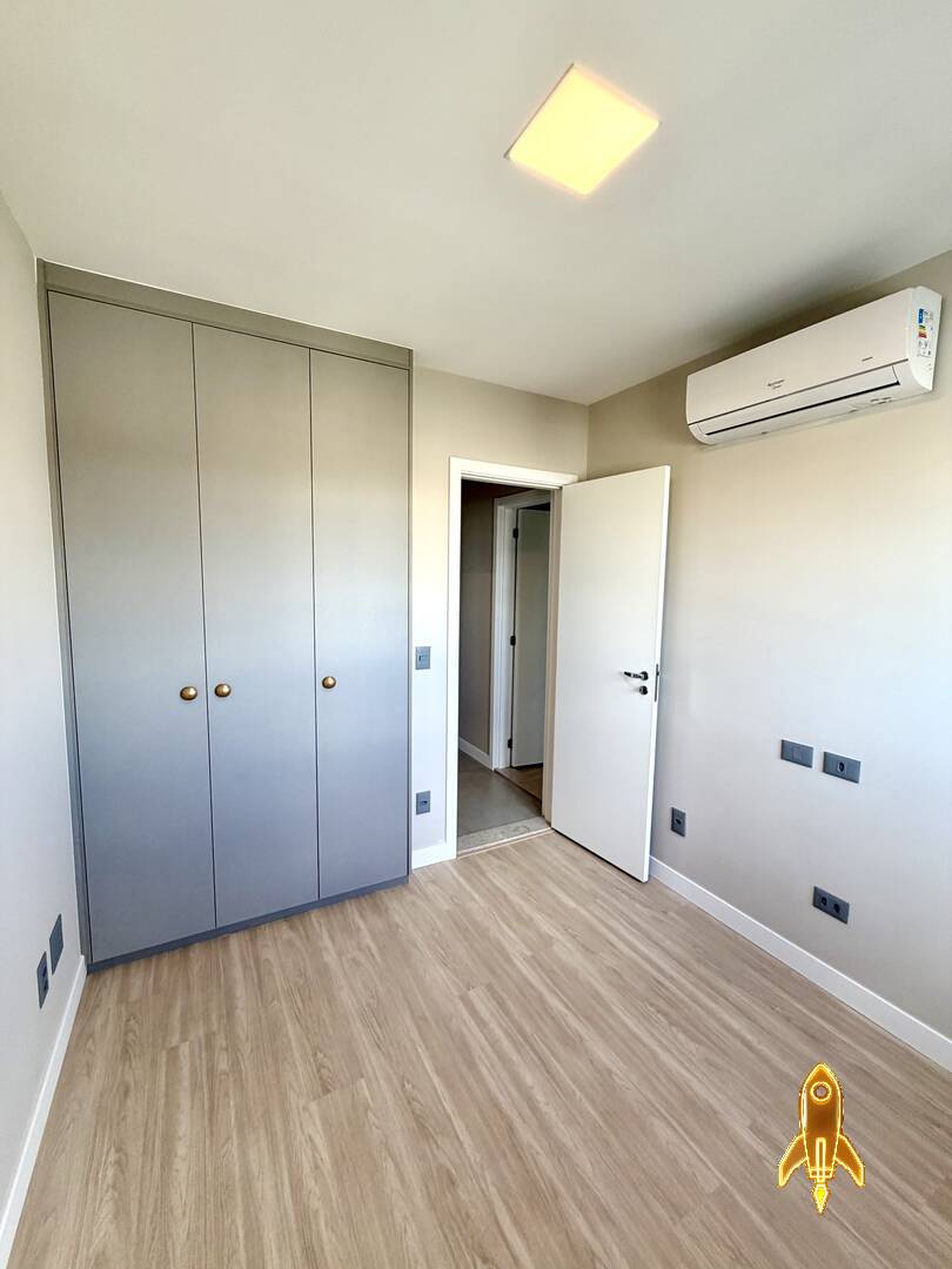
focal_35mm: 14
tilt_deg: -5.4
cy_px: 634
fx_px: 513
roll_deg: -1.0
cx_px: 476
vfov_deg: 102.1
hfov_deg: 85.7
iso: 80
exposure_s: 1/120
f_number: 2.2
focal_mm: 2.22
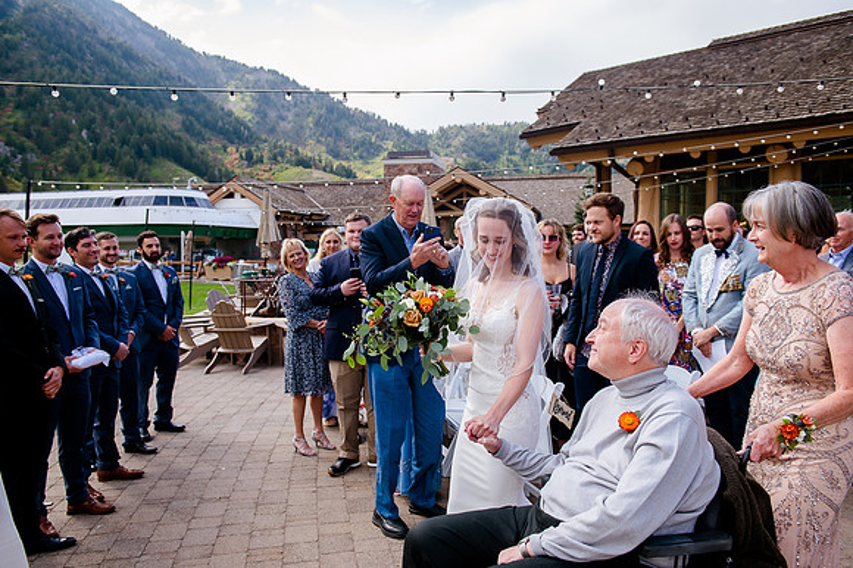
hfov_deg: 65.5
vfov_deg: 46.4
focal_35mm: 28
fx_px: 663
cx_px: 426
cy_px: 284
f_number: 4.5
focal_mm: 28
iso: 200
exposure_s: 1/500
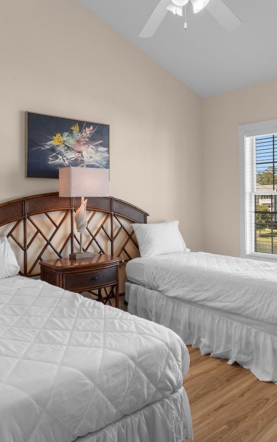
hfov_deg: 46.0
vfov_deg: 68.3
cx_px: 154
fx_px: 326
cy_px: 206
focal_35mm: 27
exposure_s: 1/20
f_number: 4.8
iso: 100
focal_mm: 11
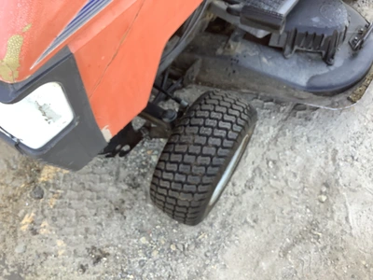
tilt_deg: -63.0
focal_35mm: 31
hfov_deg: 58.4
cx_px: 186
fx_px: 334
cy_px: 140
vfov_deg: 45.4
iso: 40
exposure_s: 1/120
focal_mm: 3.3
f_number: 2.4
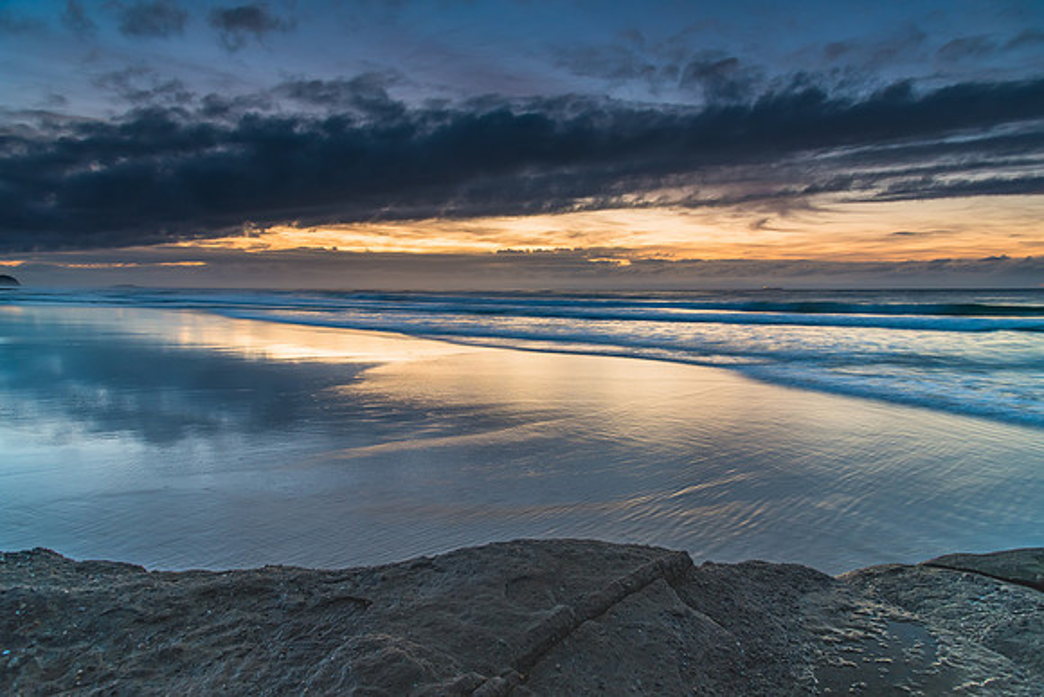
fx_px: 697
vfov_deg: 53.1
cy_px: 348
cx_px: 522
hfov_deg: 73.7
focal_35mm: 24
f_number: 7.1
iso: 400
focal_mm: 24
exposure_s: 1.3
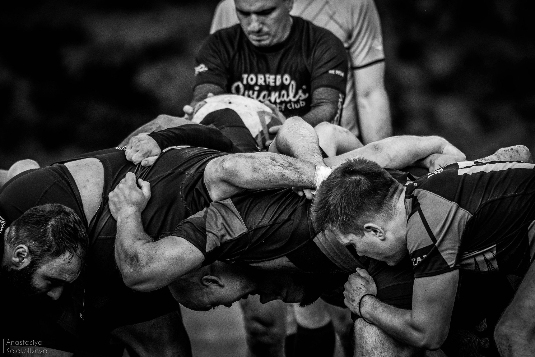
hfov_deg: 4.4
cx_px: 282
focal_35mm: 471
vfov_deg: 2.9
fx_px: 6993
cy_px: 201
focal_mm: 400
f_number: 5.6
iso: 1600
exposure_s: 1/800
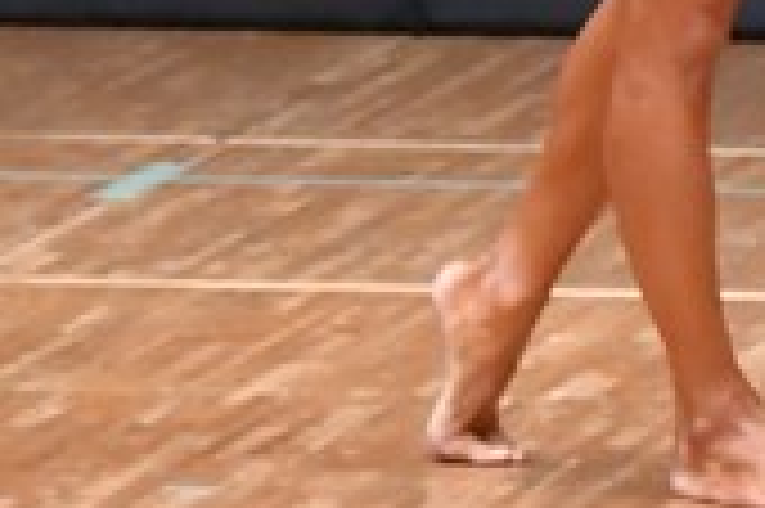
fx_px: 24668
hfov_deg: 1.8
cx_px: 1204
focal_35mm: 1162
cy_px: -364
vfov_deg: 1.2
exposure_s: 1/400
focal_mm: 170
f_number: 5.6
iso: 8000
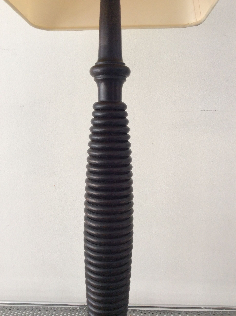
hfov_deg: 44.1
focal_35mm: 32
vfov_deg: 56.9
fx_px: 292
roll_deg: +0.6
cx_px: 118
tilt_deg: -8.6
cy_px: 158
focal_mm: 3.3
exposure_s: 1/25
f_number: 2.4
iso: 40
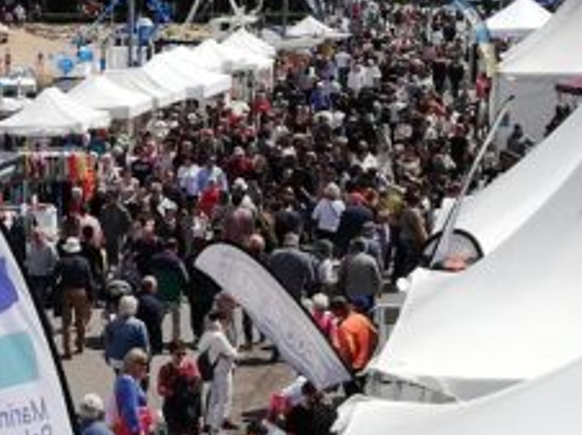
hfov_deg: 16.4
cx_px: -152
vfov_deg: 13.0
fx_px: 1915
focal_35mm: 114
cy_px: 265
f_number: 2.2
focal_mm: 3.81
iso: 50
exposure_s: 1/1701
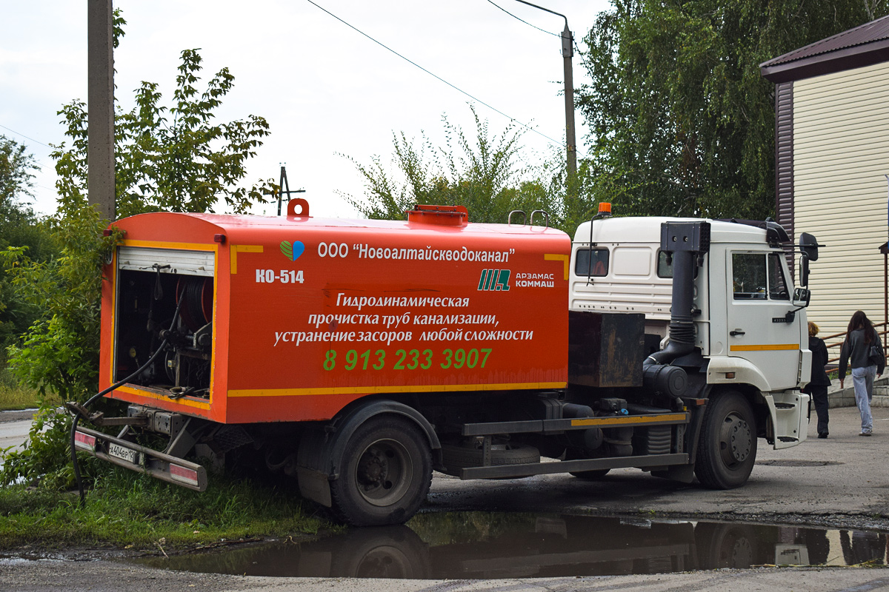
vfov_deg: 19.7
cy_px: 296
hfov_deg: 29.2
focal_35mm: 69
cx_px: 444
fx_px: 1704
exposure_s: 1/800
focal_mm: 46
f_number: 6.3
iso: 400
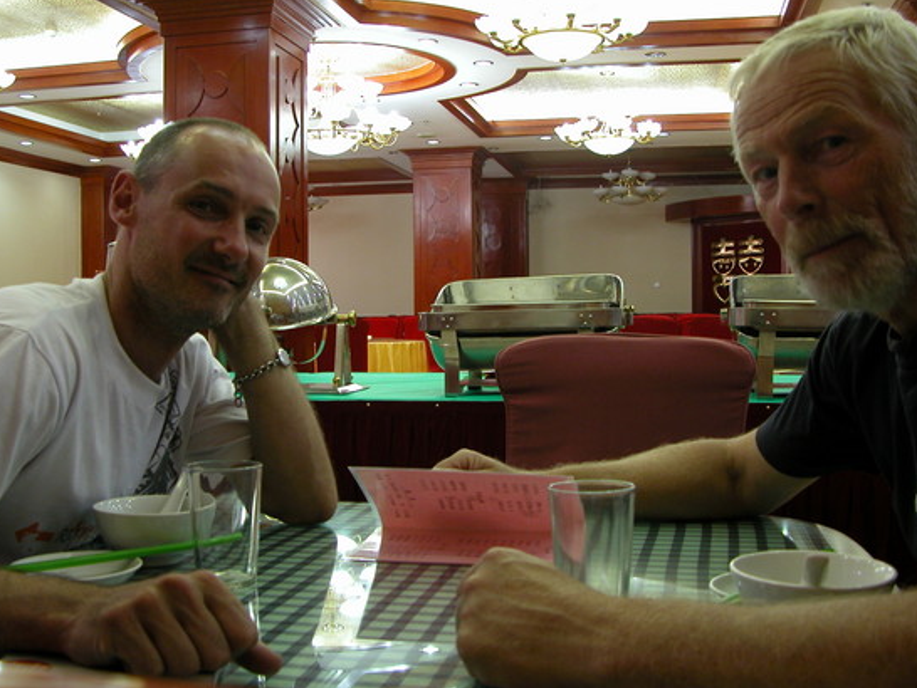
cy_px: 326
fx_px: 1087
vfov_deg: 35.2
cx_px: 418
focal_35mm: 41
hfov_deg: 45.7
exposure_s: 1/4.3
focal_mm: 8.9
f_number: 2.8
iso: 131
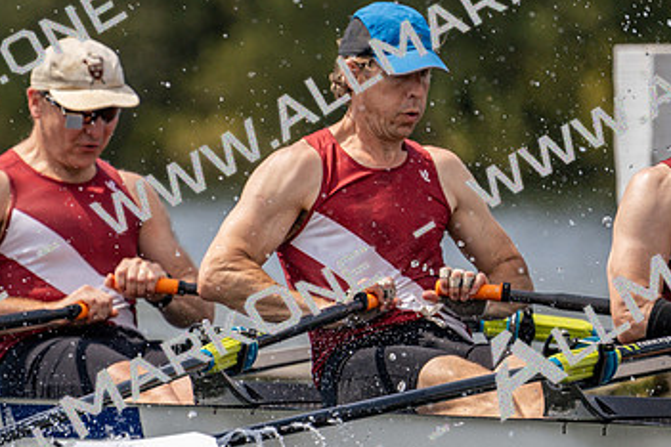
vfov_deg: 1.4
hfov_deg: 2.1
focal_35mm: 992
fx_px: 18488
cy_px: 240
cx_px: 327
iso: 250
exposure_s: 1/1600
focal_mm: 600
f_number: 6.3
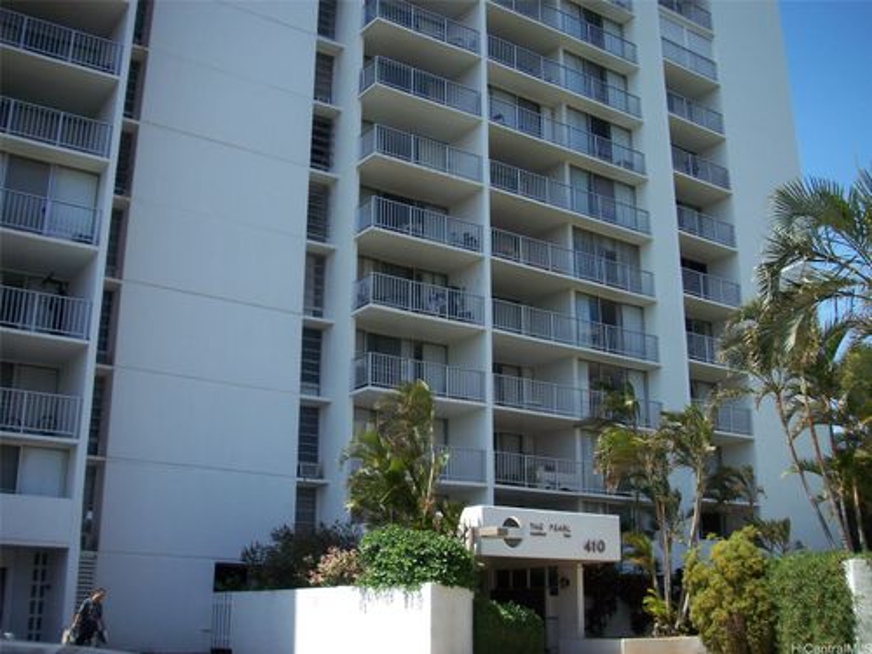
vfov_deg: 37.7
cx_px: 436
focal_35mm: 38
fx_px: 957
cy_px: 327
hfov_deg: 49.0
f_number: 3.9
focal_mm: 6.3
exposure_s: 1/400
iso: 64
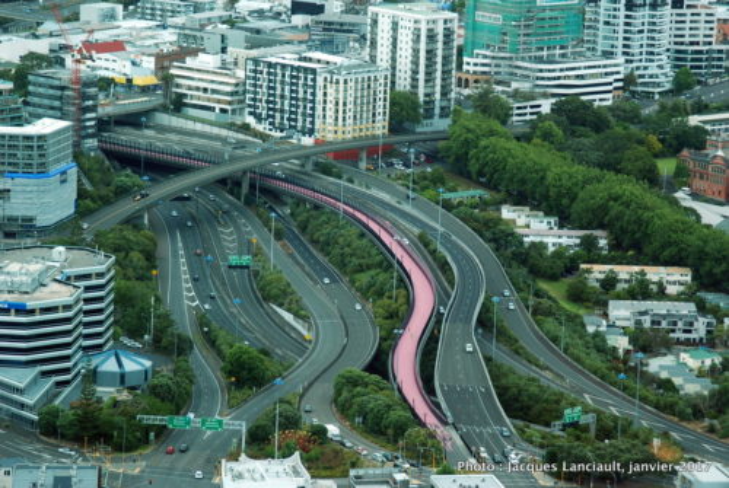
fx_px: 2434
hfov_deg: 17.0
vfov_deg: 11.5
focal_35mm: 120
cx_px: 364
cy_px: 244
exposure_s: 1/250
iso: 400
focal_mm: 80
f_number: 5
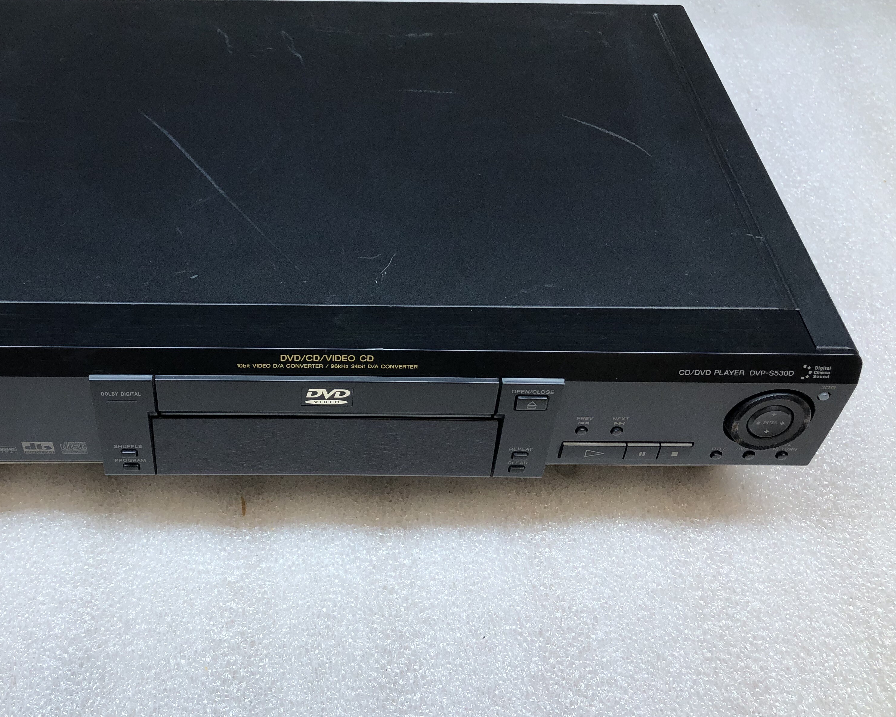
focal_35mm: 37
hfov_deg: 48.5
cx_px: 324
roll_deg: +0.6
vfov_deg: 40.1
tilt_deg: -44.9
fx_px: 981
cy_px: 326
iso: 32
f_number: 1.8
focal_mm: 3.99
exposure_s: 1/120
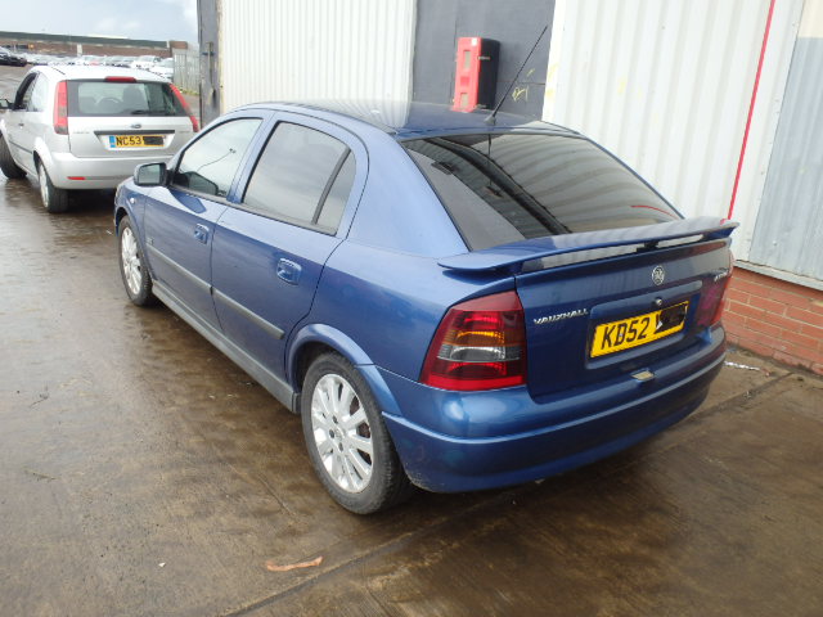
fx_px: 666
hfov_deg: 63.4
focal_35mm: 28
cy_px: 308
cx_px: 412
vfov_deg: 49.7
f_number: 3.9
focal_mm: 5
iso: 125
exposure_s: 1/160
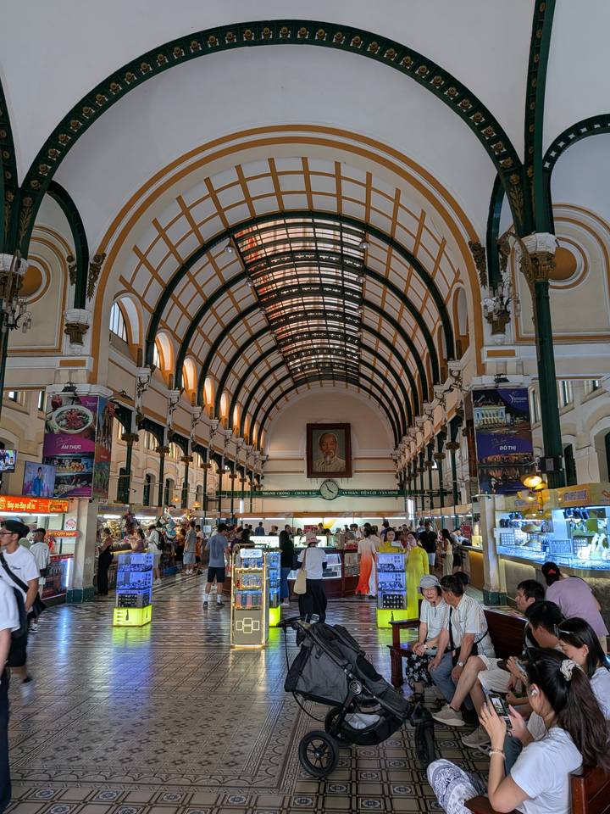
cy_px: 407
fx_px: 564
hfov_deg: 56.8
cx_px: 305
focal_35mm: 24
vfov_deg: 71.6
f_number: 1.7
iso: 35
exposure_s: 1/50
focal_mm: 4.53
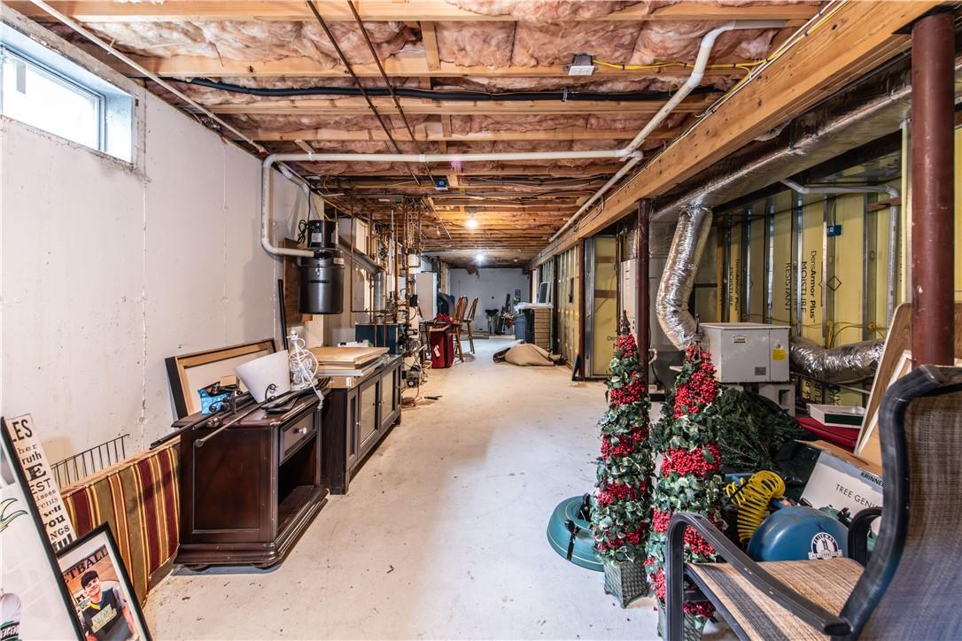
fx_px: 374
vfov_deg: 81.2
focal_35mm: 14
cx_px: 481
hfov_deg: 104.3
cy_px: 320
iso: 1000
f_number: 10
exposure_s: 1/2.5
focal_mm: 14
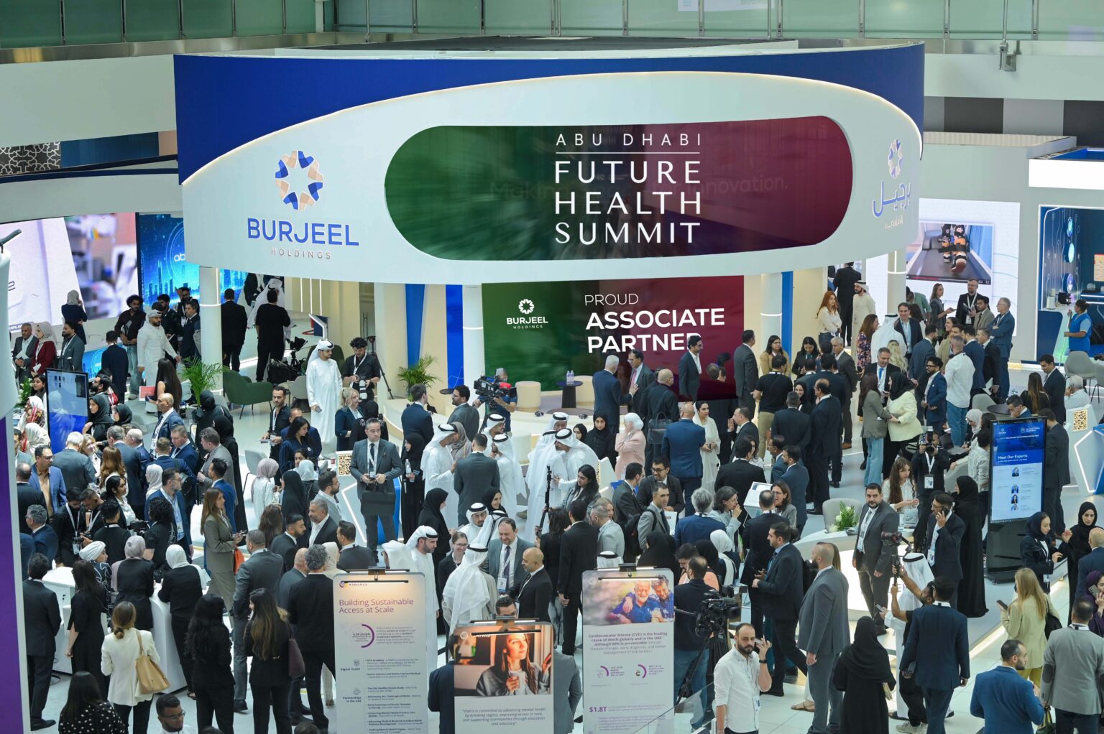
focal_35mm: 70
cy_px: 367
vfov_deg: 19.4
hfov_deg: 28.9
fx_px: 2145
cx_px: 552
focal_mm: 70
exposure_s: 1/250
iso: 640
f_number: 3.5
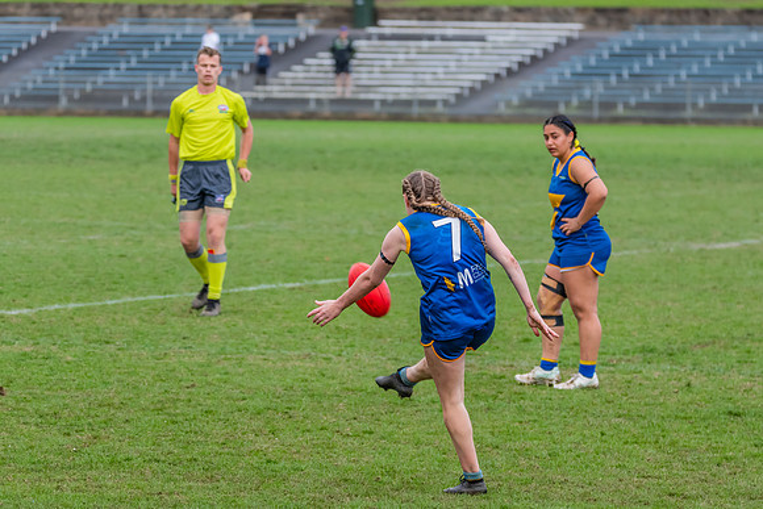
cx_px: 457
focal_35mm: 262
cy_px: 298
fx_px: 5548
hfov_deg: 7.9
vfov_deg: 5.3
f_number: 5.3
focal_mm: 200
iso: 1100
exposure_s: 1/1250
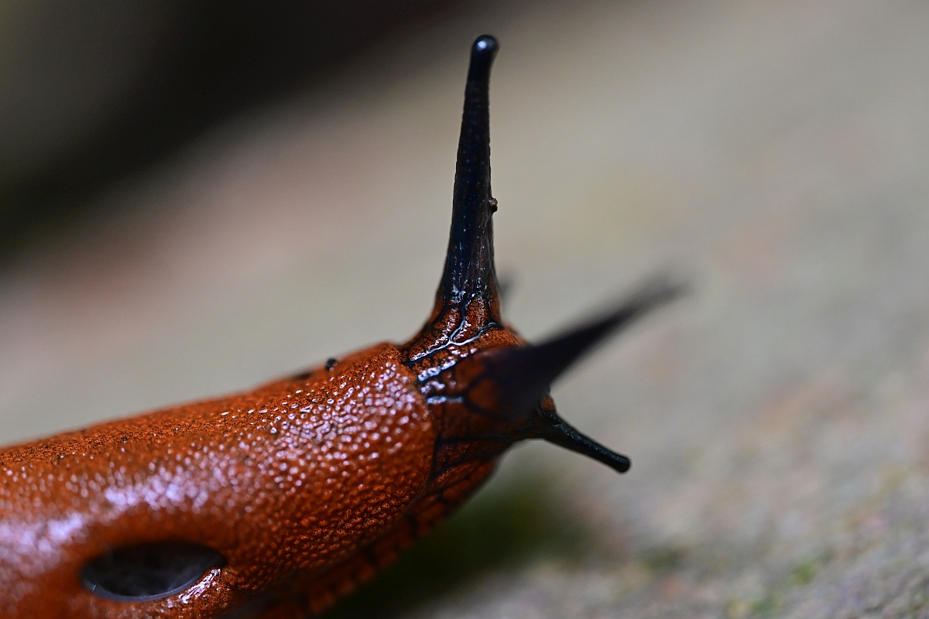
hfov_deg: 19.5
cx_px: 464
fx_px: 2709
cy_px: 310
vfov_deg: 13.0
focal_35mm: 105
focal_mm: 105
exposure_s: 1/160
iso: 3600
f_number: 4.2
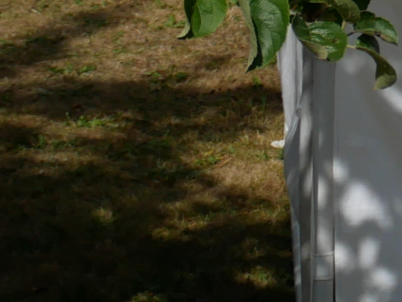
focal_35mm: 237
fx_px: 2754
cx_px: 1185
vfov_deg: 6.1
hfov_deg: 7.4
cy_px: -292
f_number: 4.6
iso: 200
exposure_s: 1/2000
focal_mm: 20
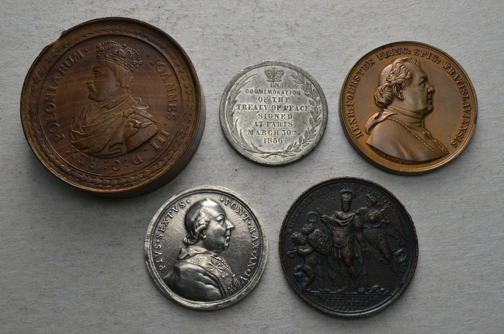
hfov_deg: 43.7
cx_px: 252
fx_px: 629
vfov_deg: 29.7
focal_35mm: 45
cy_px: 167
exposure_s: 1/200
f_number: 14
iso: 400
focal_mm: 30
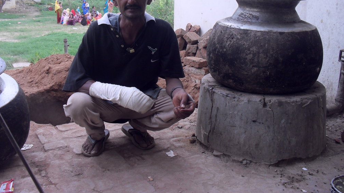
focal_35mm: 39
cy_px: 65
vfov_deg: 30.2
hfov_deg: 51.6
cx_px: 169
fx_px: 356
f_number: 3.2
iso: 100
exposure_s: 1/45
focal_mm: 6.3
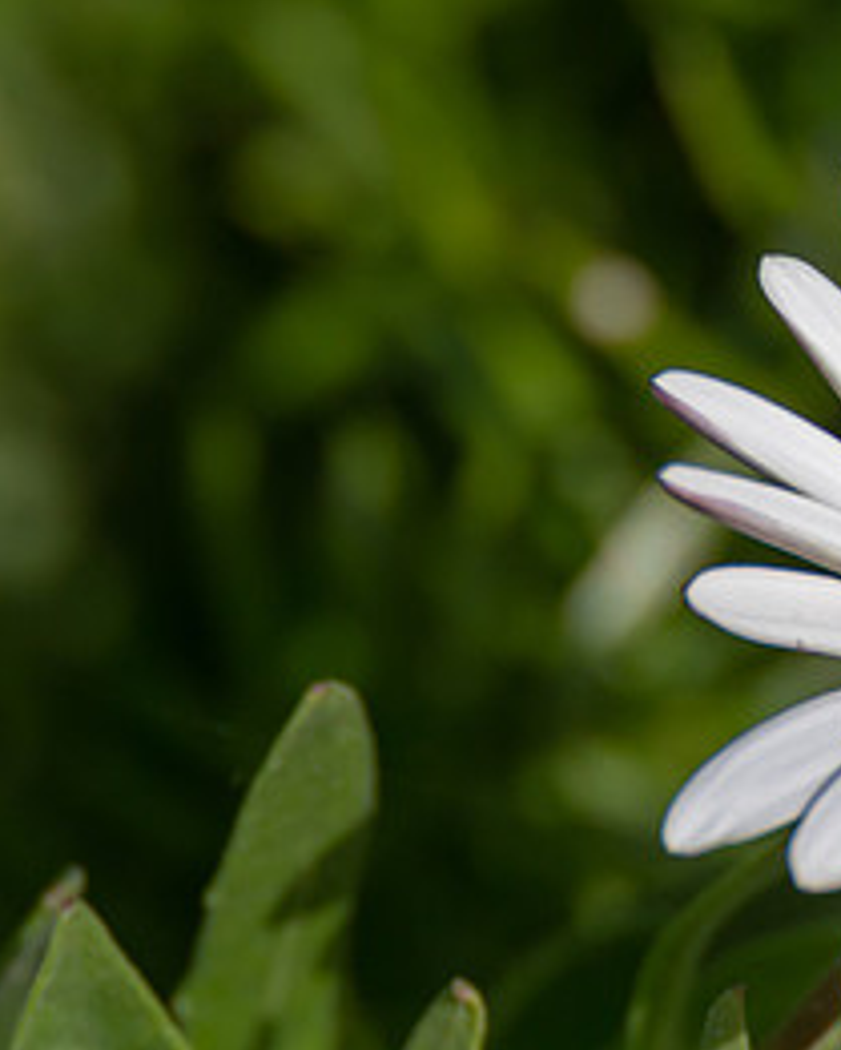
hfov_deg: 0.7
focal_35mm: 2155
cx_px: 967
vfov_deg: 0.9
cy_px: 431
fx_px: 67009
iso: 200
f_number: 6.3
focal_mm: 600
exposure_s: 1/2000
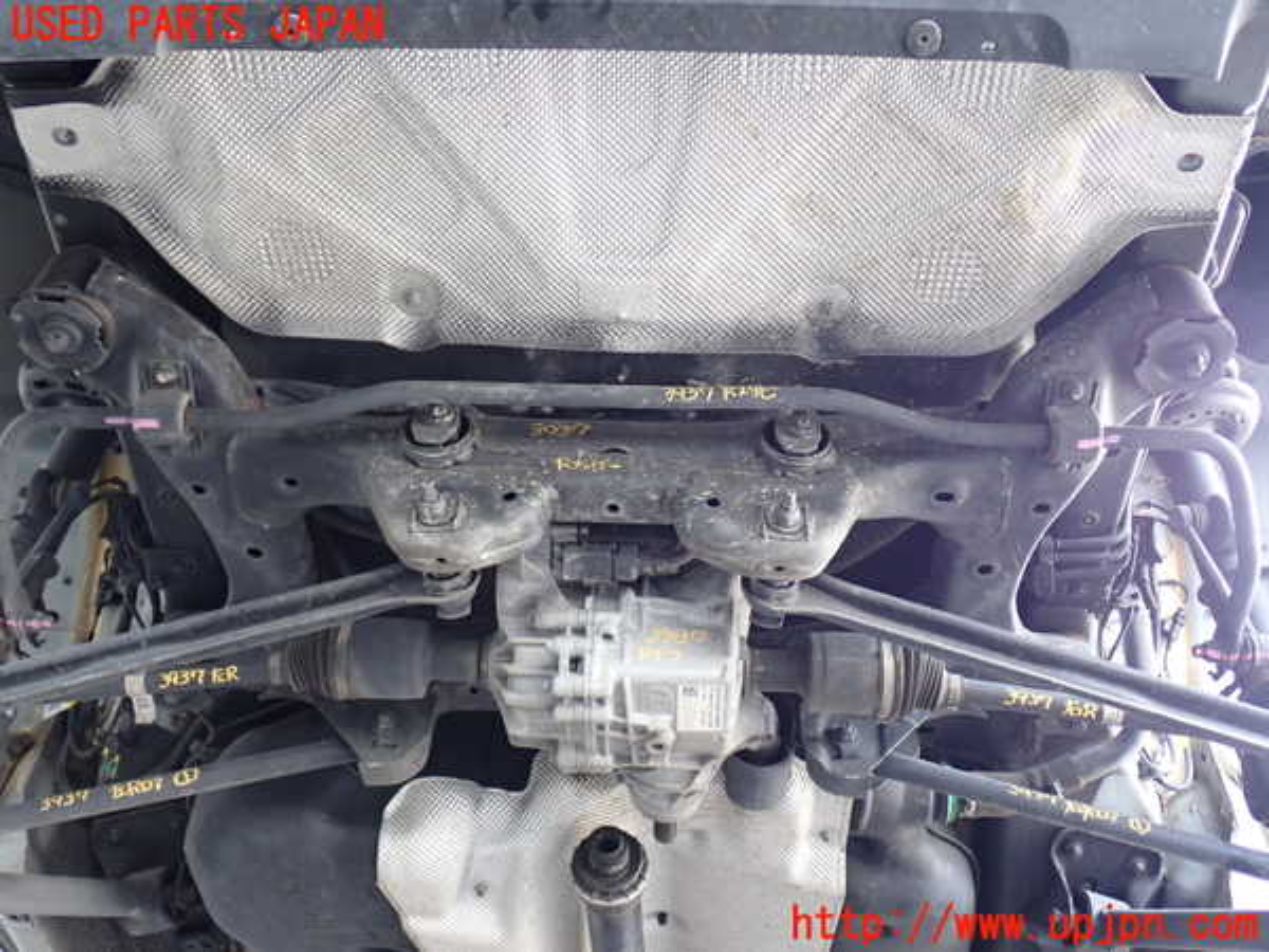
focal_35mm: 36
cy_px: 476
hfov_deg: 51.4
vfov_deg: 39.7
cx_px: 634
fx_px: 1320
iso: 250
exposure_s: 1/40
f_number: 2.5
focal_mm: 6.37
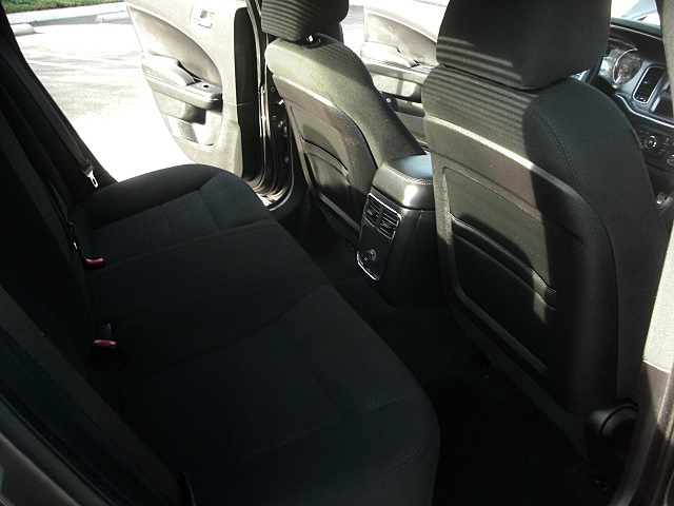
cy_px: 253
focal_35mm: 36
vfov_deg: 39.7
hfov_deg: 51.4
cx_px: 337
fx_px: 701
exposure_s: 1/100
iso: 200
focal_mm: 6.3
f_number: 2.8
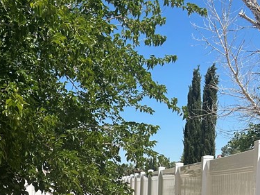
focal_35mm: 71
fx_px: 533
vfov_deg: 19.1
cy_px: 259
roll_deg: +1.7
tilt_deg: -7.7
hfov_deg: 26.2
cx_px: 12
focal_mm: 5.7
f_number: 1.5
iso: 50
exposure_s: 1/6211
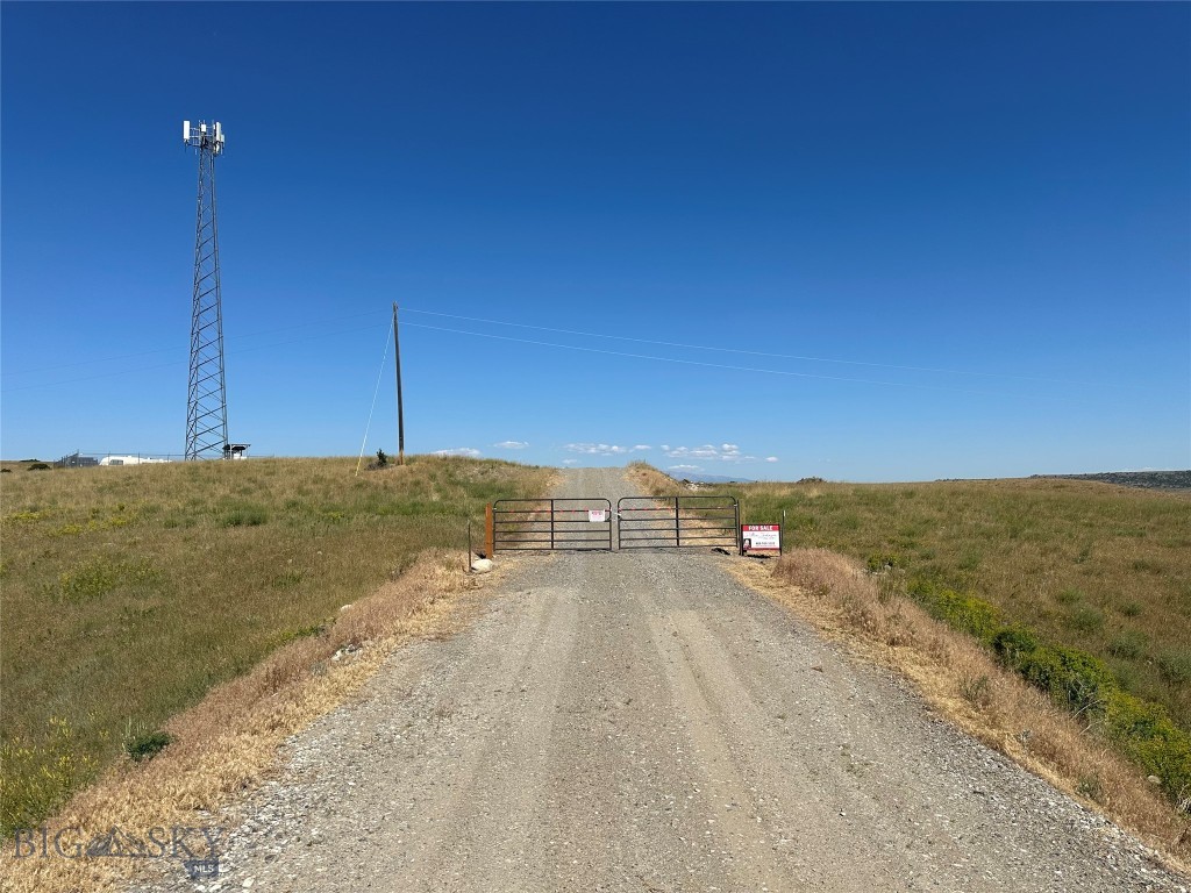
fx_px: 826
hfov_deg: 71.6
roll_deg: +0.8
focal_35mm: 24
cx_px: 596
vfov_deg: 56.8
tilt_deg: +3.2
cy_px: 446
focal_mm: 6.86
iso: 80
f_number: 1.78
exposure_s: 1/7576
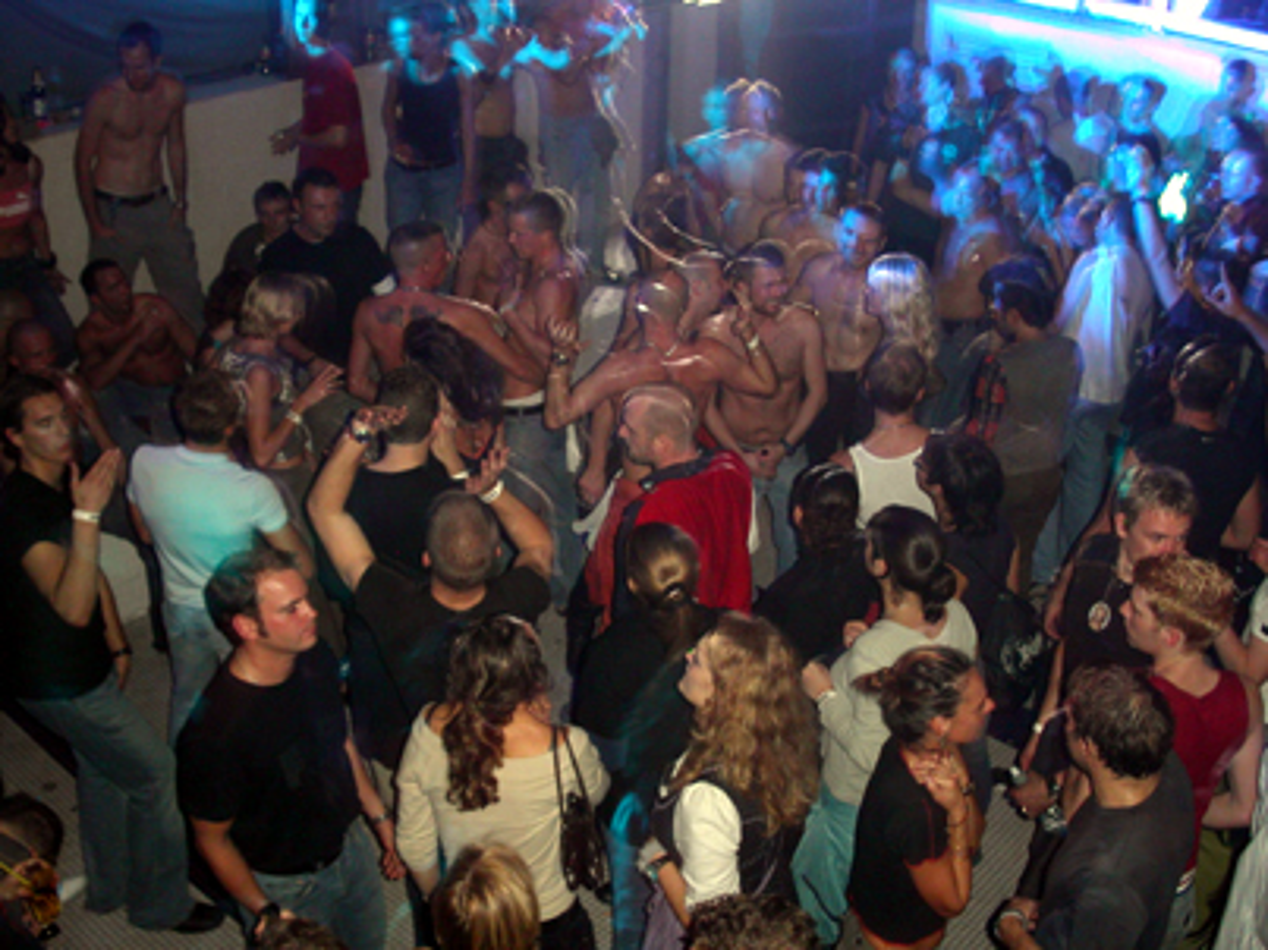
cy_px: 475
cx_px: 634
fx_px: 1392
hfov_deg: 49.0
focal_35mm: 38
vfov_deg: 37.7
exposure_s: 1
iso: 200
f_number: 2.8
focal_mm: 7.8
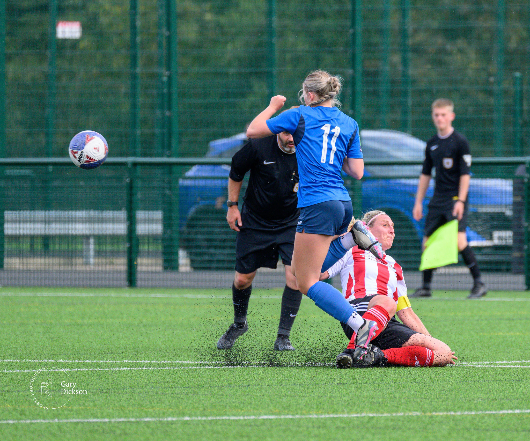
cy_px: 170
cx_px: 376
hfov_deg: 3.0
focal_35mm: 643
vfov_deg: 2.5
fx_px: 10249
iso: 1100
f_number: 5.3
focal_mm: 320
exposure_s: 1/1600
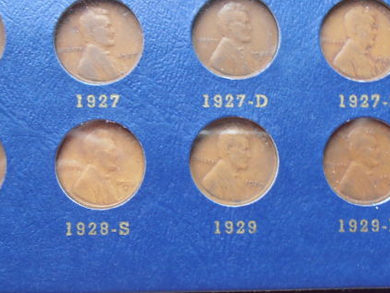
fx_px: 744
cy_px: 181
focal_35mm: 66
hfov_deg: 29.3
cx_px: 228
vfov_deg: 22.3
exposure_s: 1/6
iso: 125
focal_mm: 6.61
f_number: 3.9
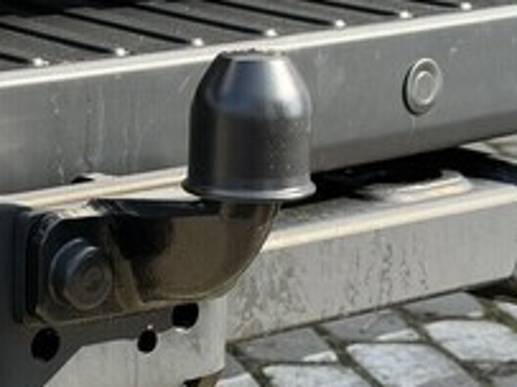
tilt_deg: -15.2
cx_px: -92
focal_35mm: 130
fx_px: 1940
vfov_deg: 11.4
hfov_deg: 14.7
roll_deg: -1.0
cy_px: 218
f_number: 1.78
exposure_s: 1/1133
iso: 100
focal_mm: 6.76
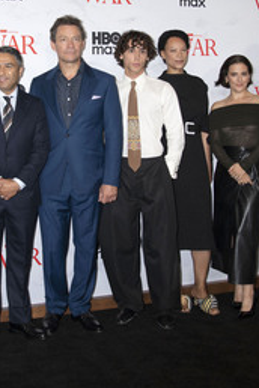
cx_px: 23
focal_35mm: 42
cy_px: 197
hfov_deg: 30.4
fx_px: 453
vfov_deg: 46.4
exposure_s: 1/200
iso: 640
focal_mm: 24
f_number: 4.5
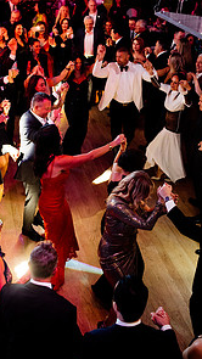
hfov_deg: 21.5
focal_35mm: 56
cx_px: 110
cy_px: 100
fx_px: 533
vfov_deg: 36.5
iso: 2500
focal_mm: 35
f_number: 2.8
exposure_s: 1/200
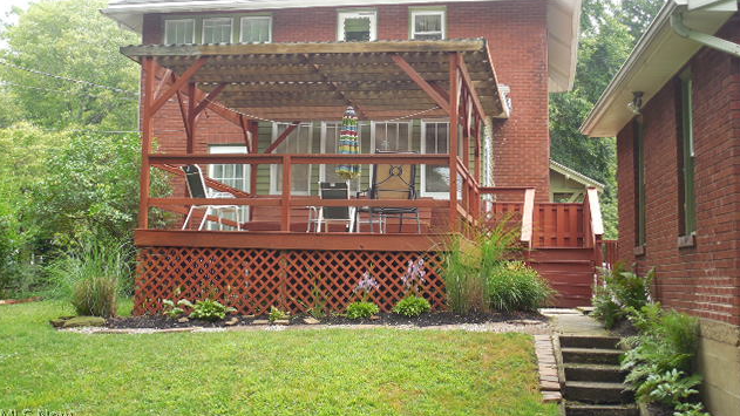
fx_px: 1040
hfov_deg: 39.2
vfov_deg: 22.6
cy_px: 146
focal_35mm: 53
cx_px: 371
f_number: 4
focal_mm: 8.7
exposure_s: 1/80
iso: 125
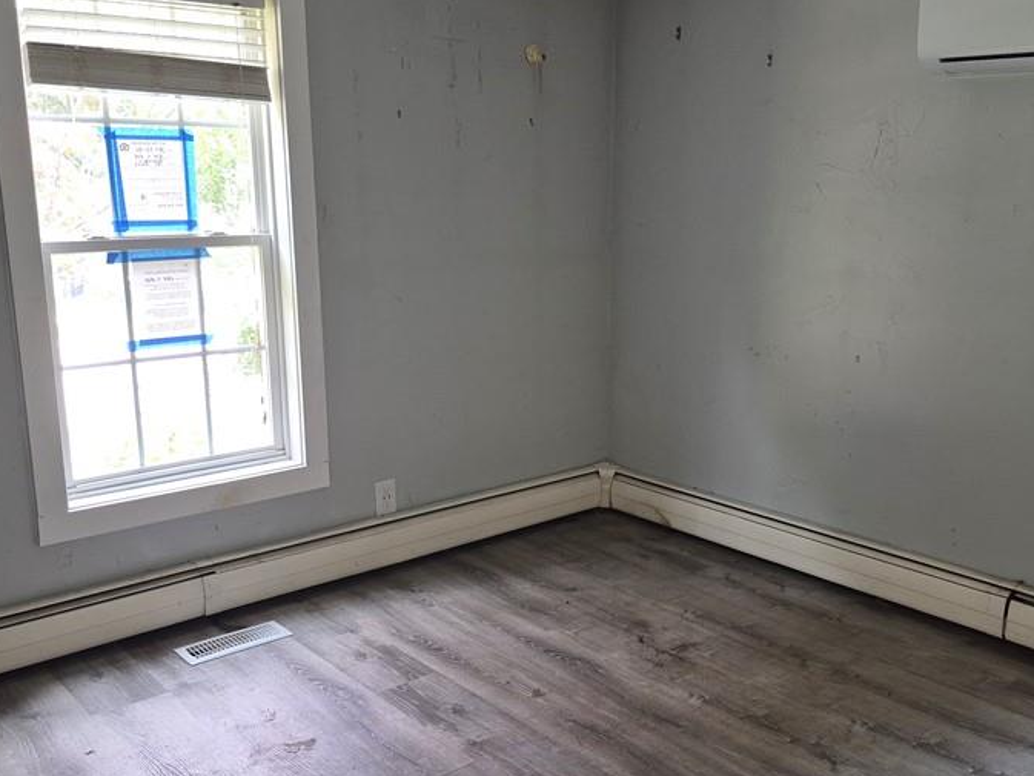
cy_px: 413
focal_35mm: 35
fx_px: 1046
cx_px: 532
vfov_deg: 40.7
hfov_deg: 52.6
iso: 80
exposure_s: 1/60
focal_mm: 5.4
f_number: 1.8
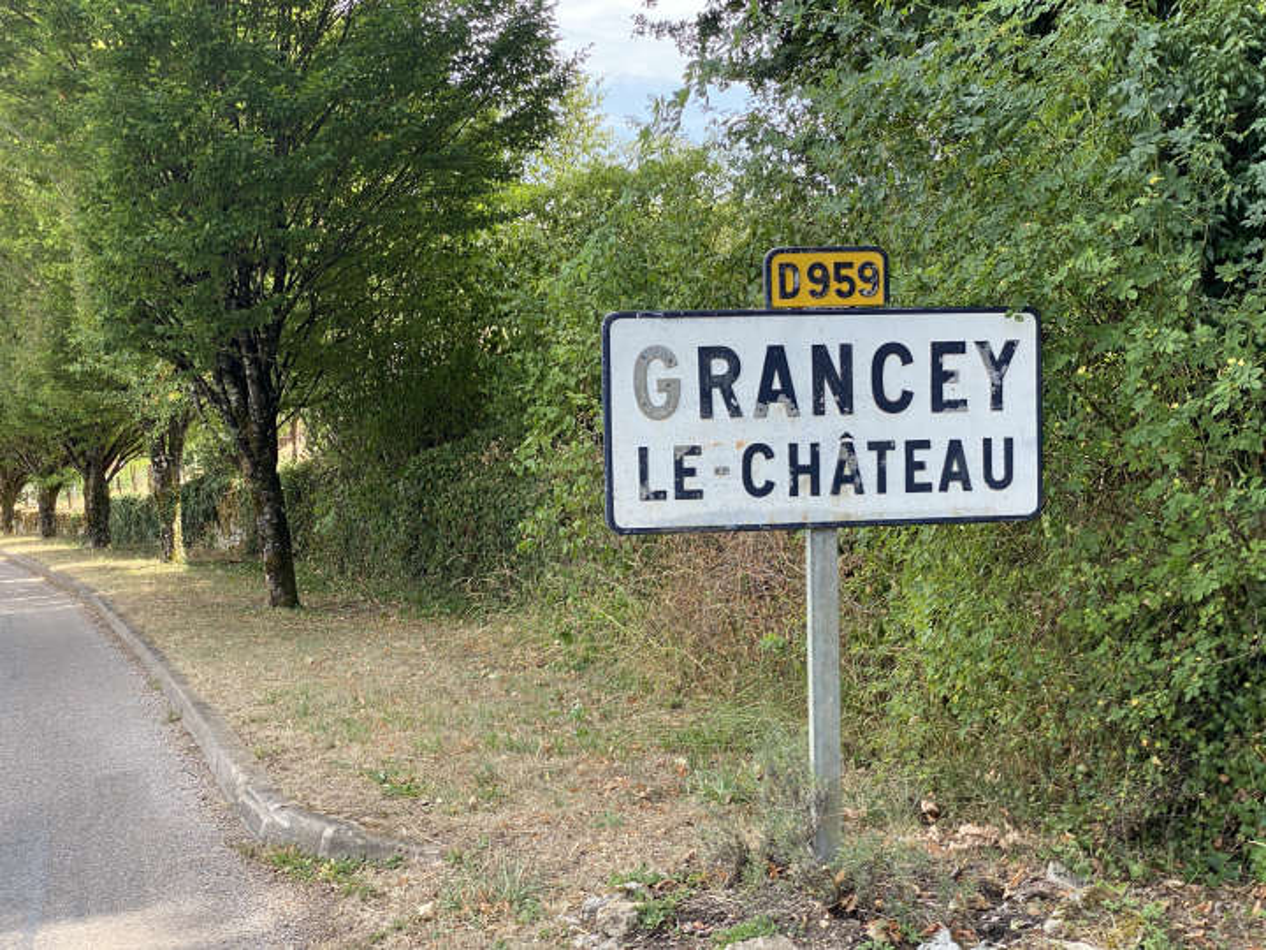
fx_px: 1902
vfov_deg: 28.0
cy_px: 475
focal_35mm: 52
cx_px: 633
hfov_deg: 36.8
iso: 20
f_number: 2
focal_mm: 6
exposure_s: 1/274
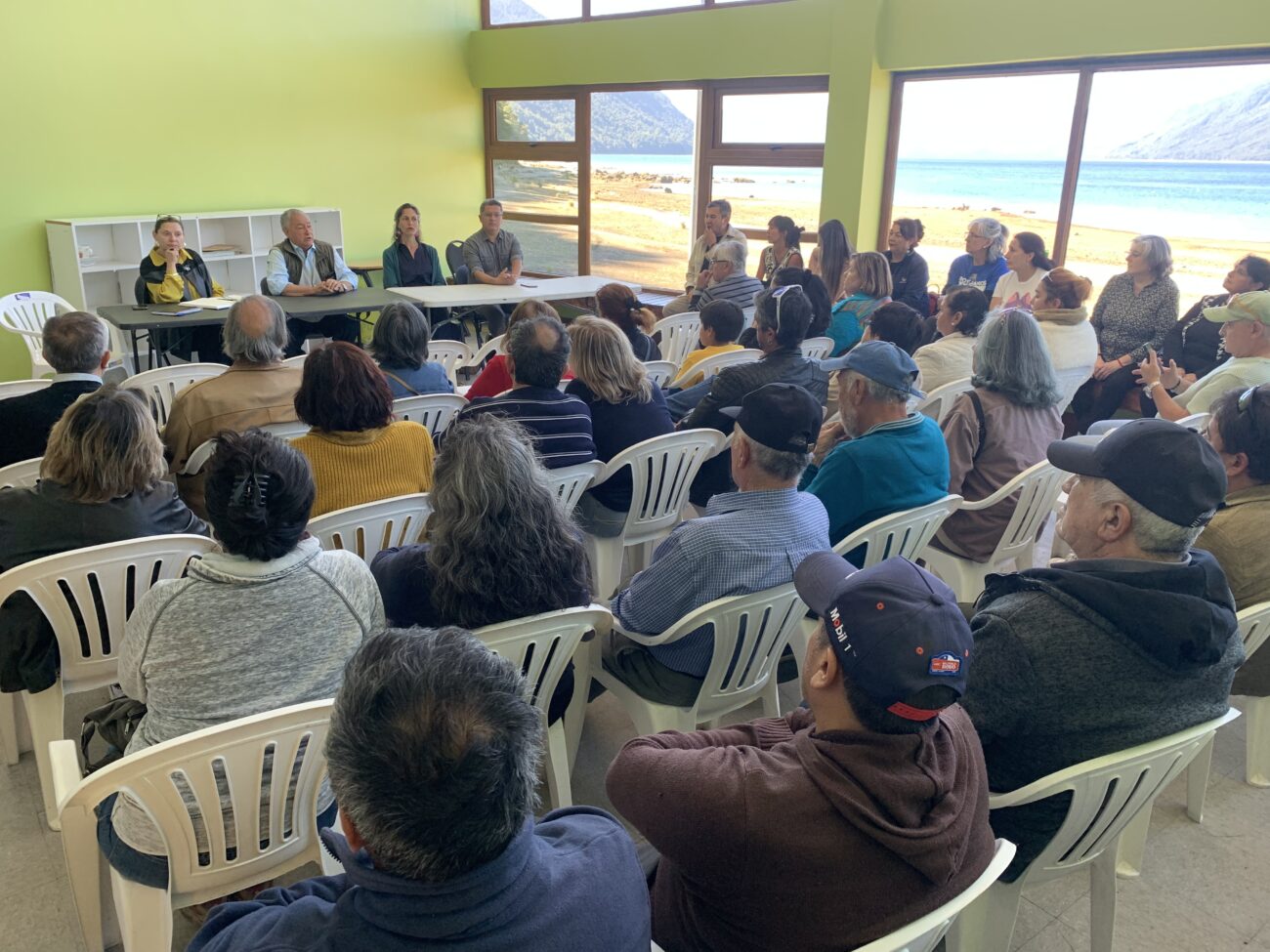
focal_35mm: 26
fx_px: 954
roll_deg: -0.3
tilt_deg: -19.1
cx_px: 635
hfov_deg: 67.3
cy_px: 476
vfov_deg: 53.1
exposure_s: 1/121
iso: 64
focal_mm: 4.25
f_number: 1.8
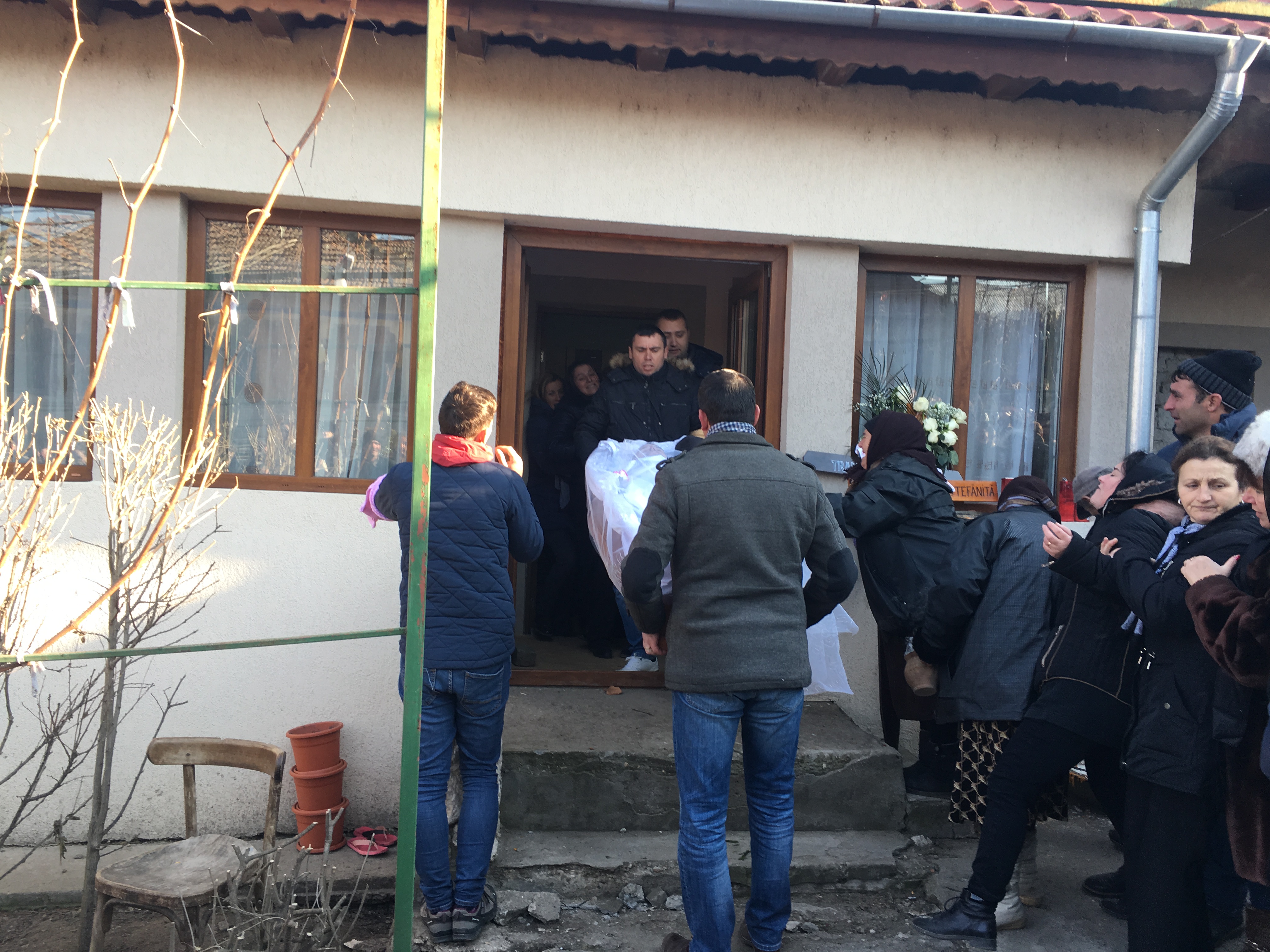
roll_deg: -2.2
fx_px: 1064
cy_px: 476
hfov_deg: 61.7
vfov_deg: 48.2
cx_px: 635
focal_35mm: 29
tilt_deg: -2.8
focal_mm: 4.15
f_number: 2.2
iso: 25
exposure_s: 1/114
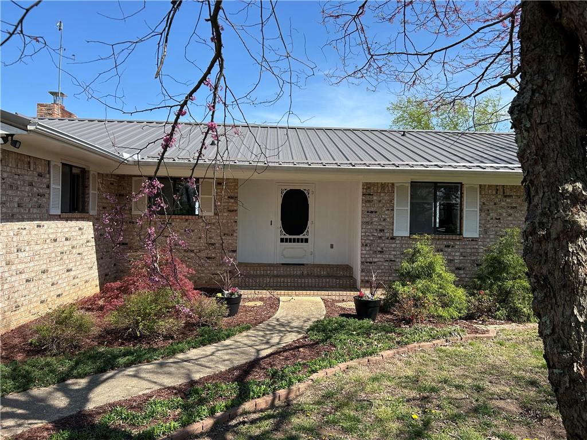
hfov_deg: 67.3
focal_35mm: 26
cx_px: 294
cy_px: 220
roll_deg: -0.7
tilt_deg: -0.4
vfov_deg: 53.1
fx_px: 441
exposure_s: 1/2513
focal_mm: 5.7
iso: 50
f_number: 1.5
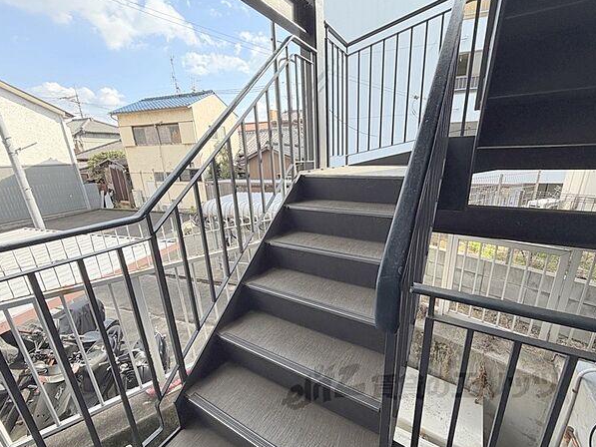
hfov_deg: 98.1
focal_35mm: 15
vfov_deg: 81.7
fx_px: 258
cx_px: 313
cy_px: 233
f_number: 2.2
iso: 50
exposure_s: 1/502
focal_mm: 2.22
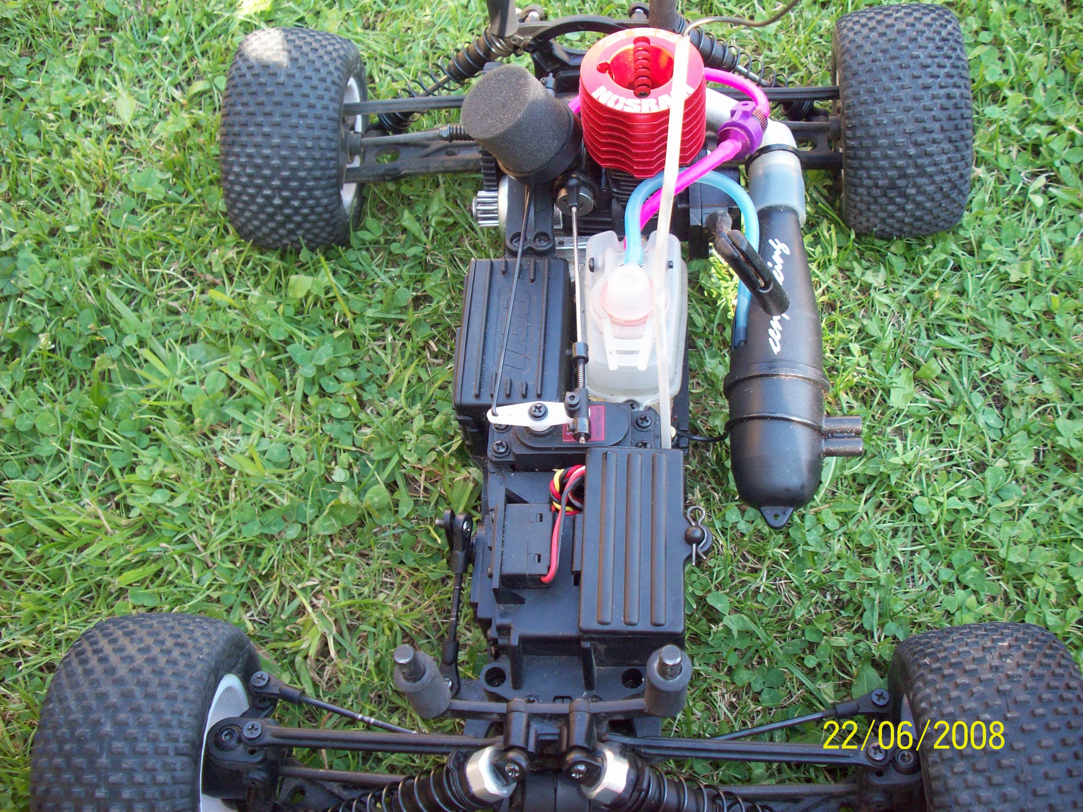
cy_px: 406
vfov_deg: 38.7
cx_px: 542
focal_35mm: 37
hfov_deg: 50.1
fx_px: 1158
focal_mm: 6.2
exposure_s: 1/58.6
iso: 80
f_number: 2.8
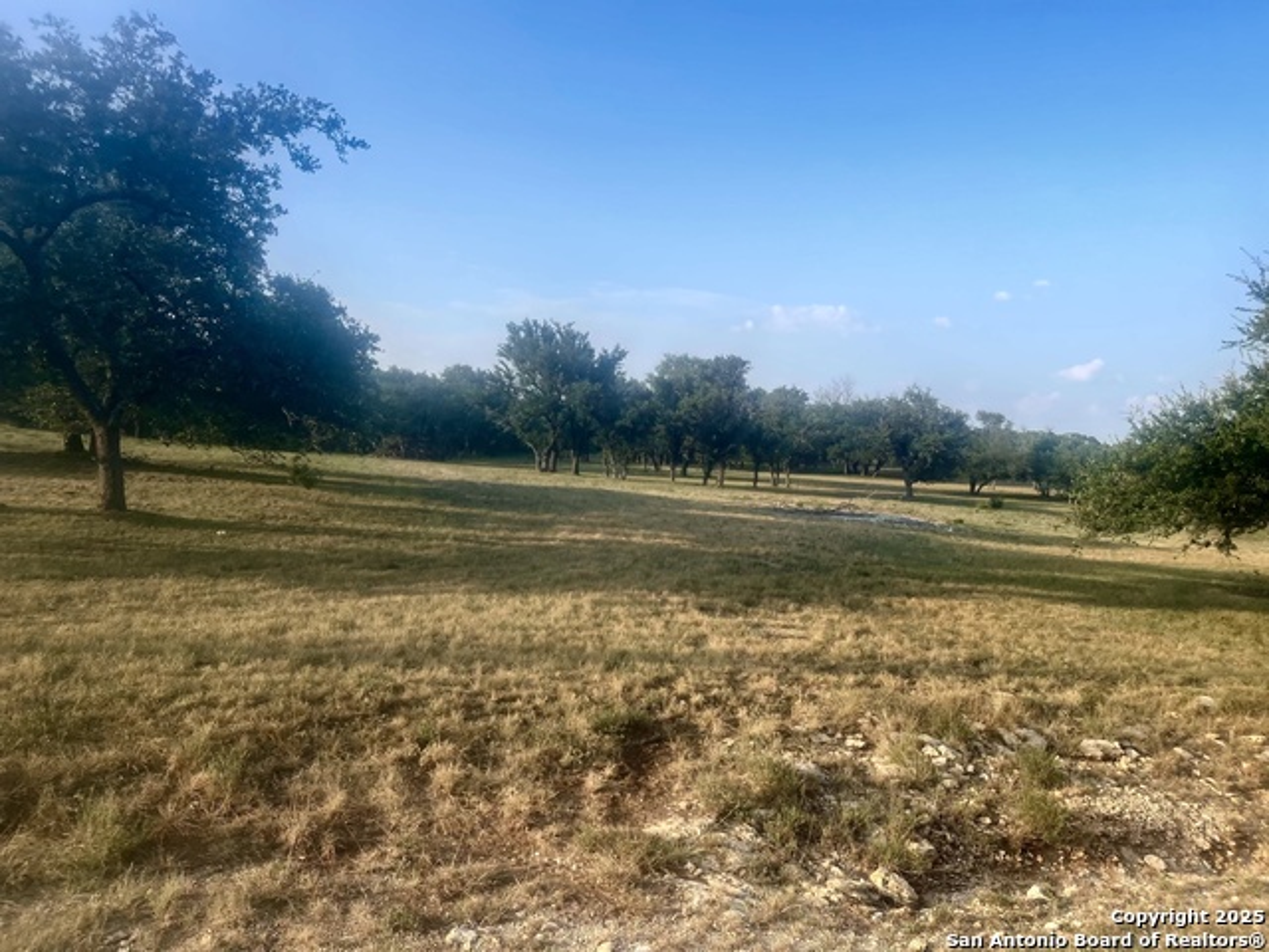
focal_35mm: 25
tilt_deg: -1.3
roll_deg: -5.0
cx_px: 634
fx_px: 916
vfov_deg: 54.9
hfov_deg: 69.4
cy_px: 476
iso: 32
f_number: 1.6
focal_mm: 5.1
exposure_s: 1/1456
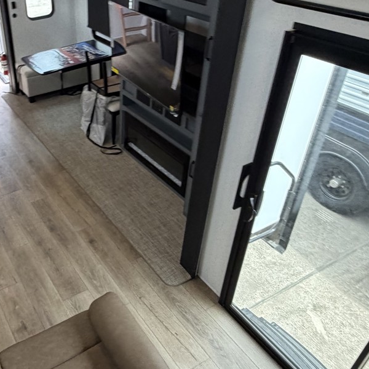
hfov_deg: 46.9
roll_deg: +2.7
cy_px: 167
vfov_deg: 49.7
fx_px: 398
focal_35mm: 33
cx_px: 69
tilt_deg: -35.9
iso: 320
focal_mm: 2.22
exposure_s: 1/103
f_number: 2.2
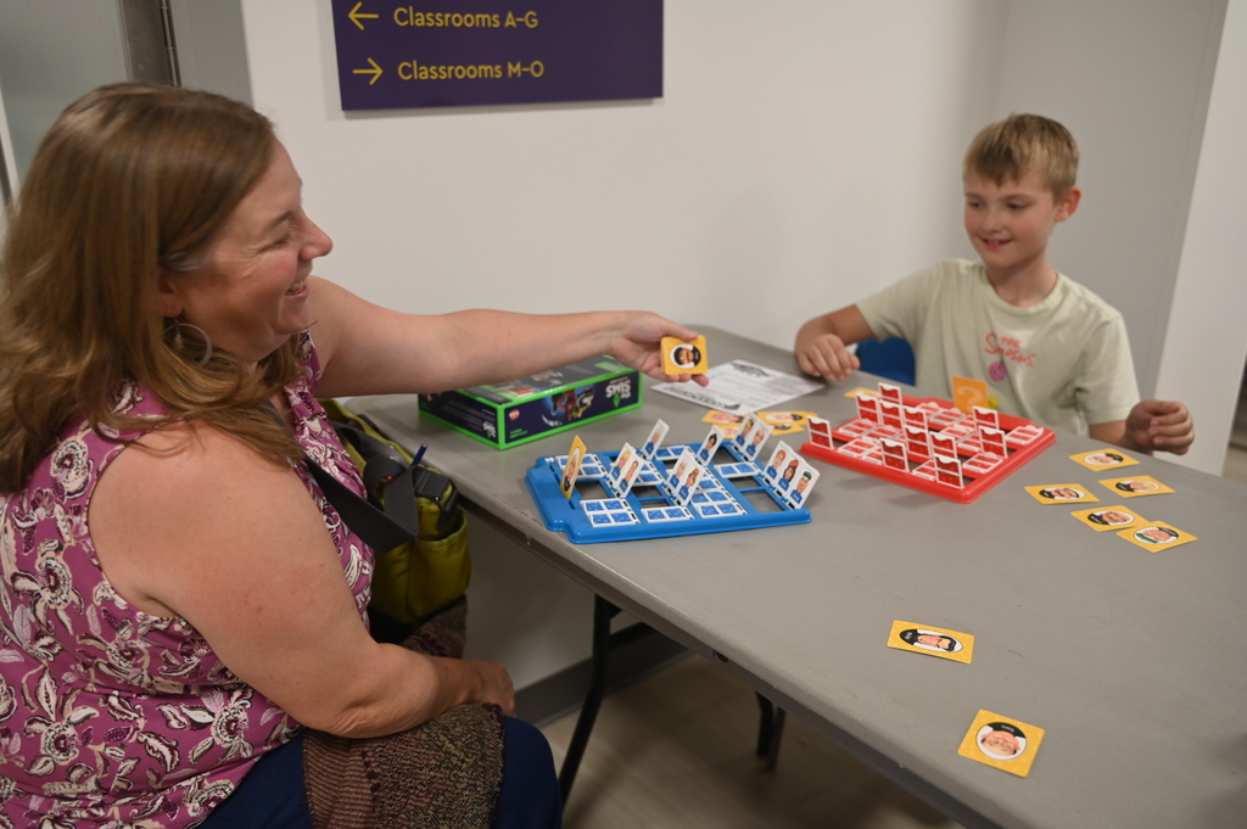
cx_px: 624
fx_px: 1021
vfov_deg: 44.2
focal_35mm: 30
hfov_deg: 62.8
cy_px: 414
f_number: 2.8
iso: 720
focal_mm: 29.5
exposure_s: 1/125
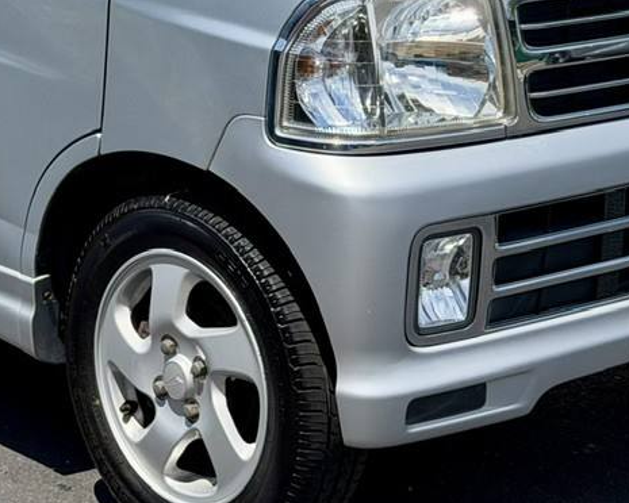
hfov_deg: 14.8
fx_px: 2401
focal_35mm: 129
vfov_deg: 11.8
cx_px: 116
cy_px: -46
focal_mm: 6.76
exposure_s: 1/6536
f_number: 1.78
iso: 100
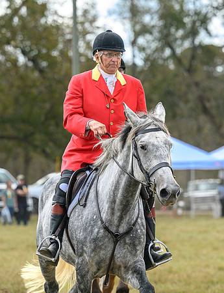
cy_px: 127
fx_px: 1937
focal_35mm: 228
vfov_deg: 8.6
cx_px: 125
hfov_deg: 6.6
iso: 640
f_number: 3.5
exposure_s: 1/1000
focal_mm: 140
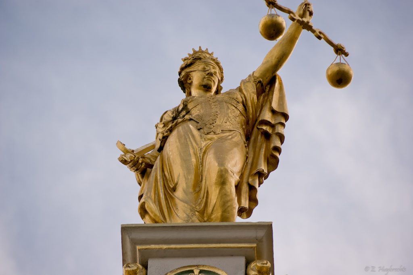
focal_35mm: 345
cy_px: 138
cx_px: 206
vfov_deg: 4.0
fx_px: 3958
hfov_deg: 6.0
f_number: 6.3
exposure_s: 1/400
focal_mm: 230
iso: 100
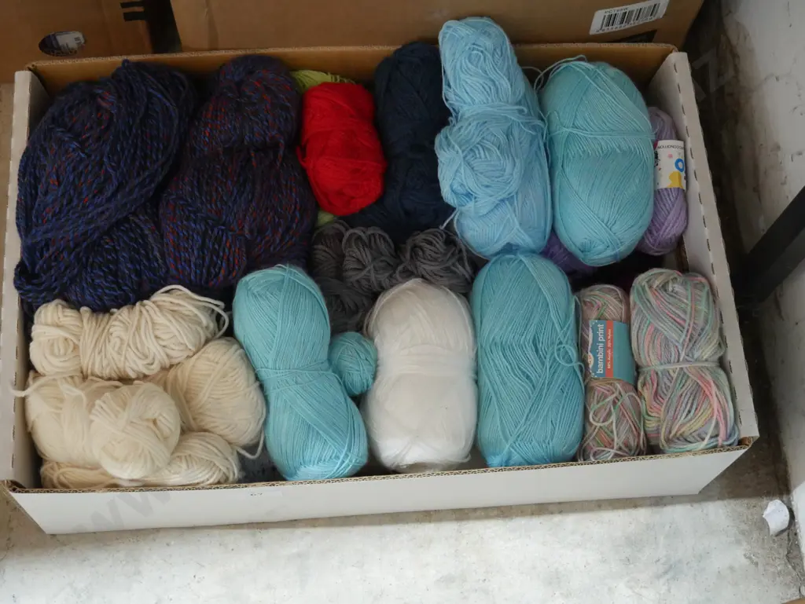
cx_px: 402
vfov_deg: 29.1
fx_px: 1163
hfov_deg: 38.2
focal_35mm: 50
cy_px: 302
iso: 3200
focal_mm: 25
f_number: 5.3
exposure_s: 1/50
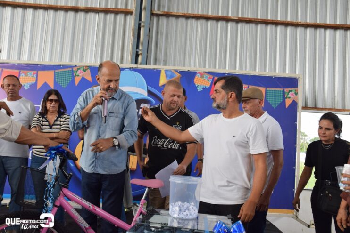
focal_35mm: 33
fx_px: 321
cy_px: 116
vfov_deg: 40.0
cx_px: 175
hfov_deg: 57.2
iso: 400
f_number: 7.1
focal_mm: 22
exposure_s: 1/200
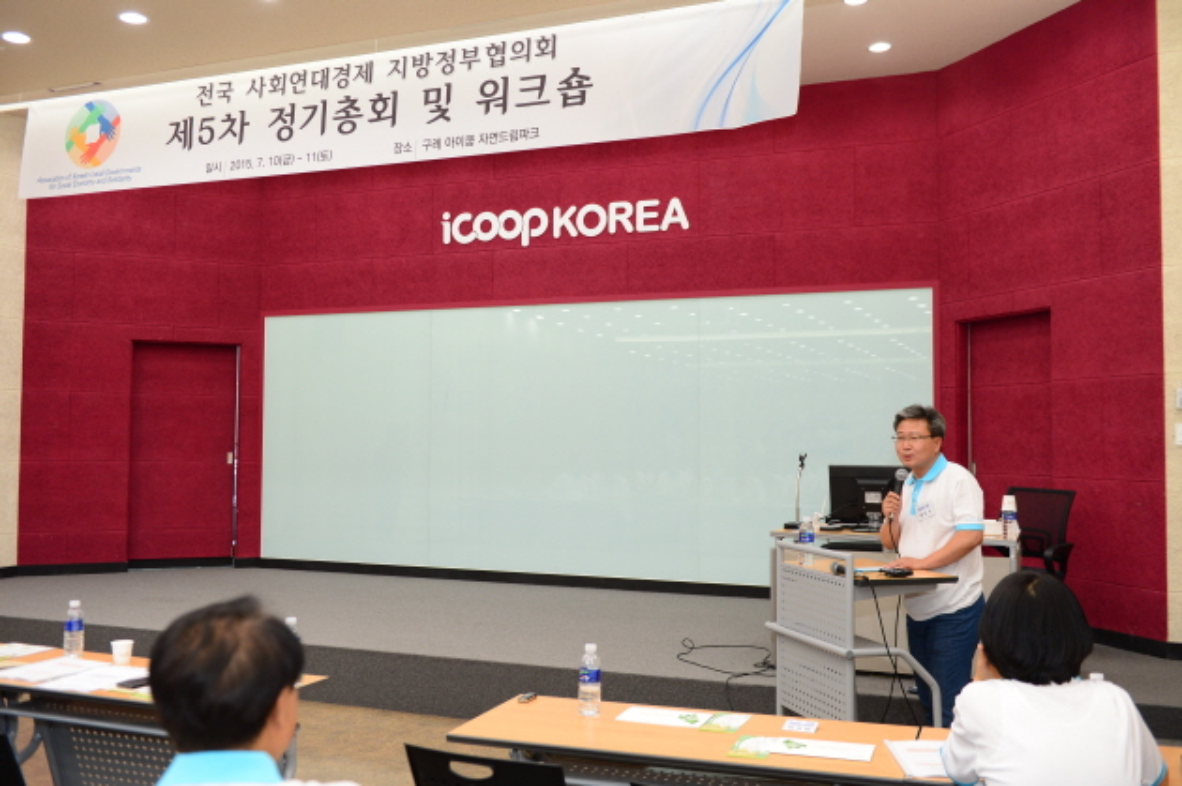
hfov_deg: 55.8
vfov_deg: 38.8
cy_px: 393
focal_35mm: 34
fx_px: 1115
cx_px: 591
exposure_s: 1/160
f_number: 3.2
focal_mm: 34
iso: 1000
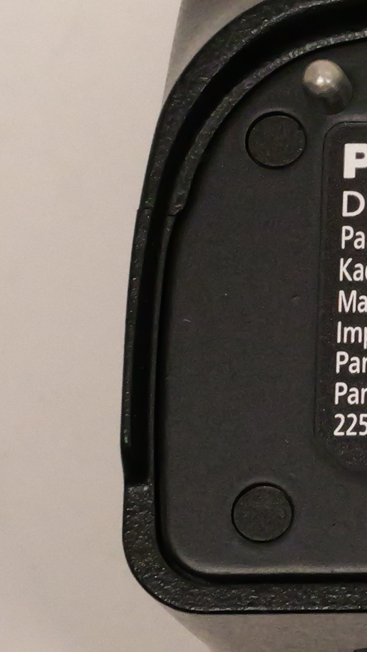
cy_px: -28
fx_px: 5085
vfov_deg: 7.3
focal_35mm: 294
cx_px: 1267
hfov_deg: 4.0
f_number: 8
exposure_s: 1/160
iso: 3200
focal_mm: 30
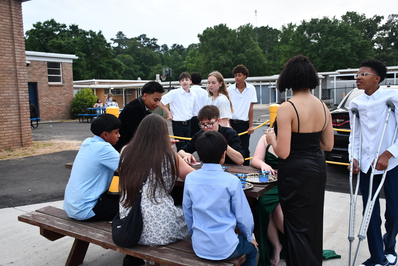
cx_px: 202
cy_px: 133
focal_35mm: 34
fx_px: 376
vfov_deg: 38.9
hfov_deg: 55.8
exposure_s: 1/125
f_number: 3.5
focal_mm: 22
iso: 1000
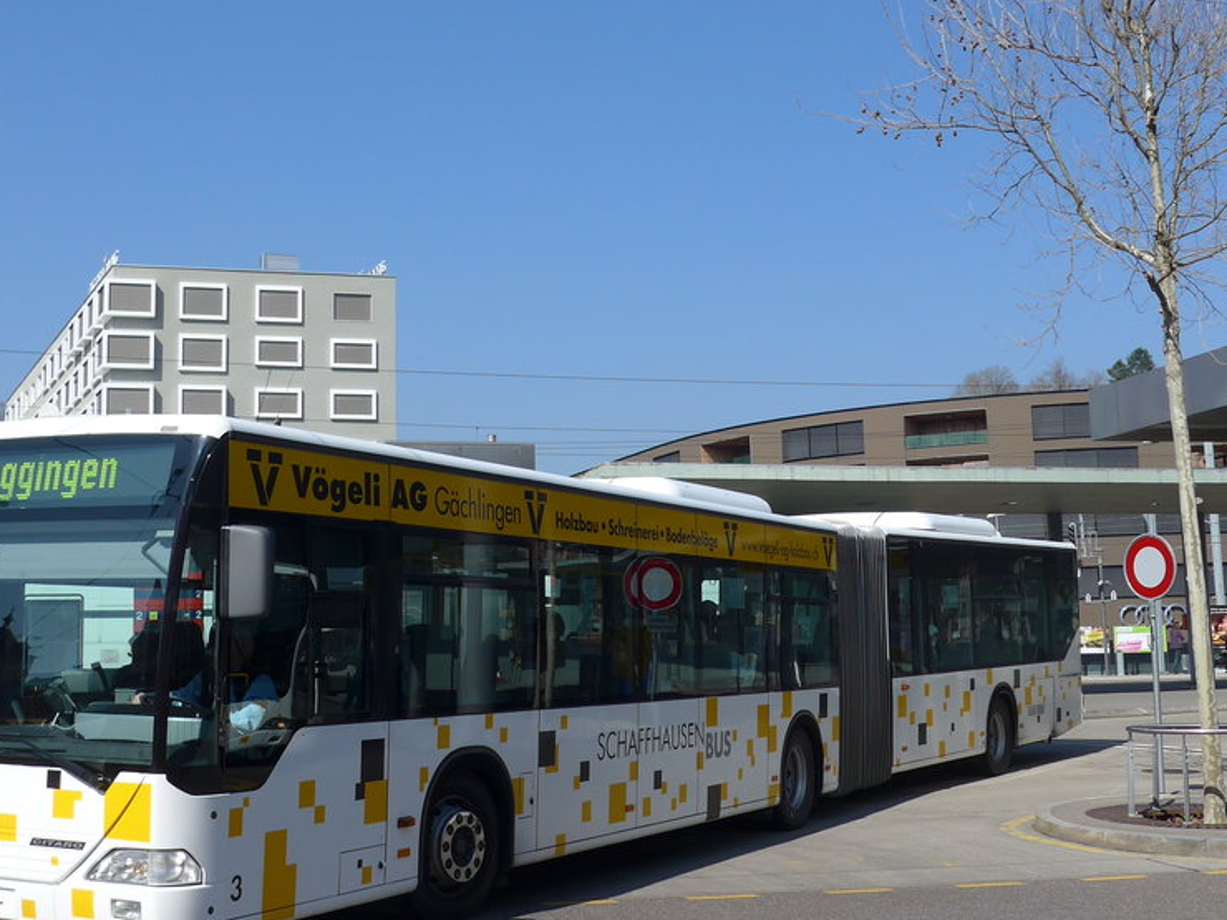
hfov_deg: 40.4
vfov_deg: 30.9
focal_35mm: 47
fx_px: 1666
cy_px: 434
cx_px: 575
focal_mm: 6
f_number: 2.8
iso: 80
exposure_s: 1/2000
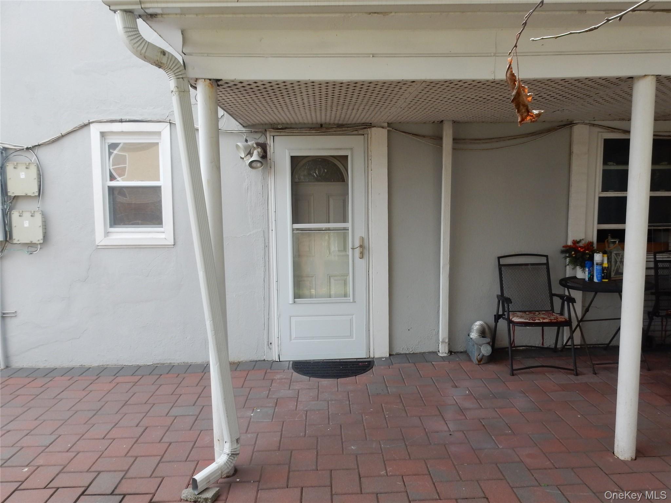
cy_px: 252
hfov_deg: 69.4
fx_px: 485
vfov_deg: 54.9
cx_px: 336
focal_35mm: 25
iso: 125
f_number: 4.8
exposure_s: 1/160
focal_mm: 4.5
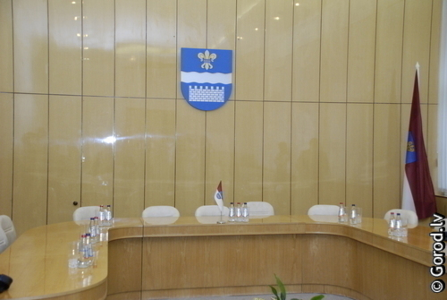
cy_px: 150
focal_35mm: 46
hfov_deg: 42.3
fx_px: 578
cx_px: 224
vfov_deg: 29.0
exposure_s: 1/180
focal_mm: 31
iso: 1250
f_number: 4.2
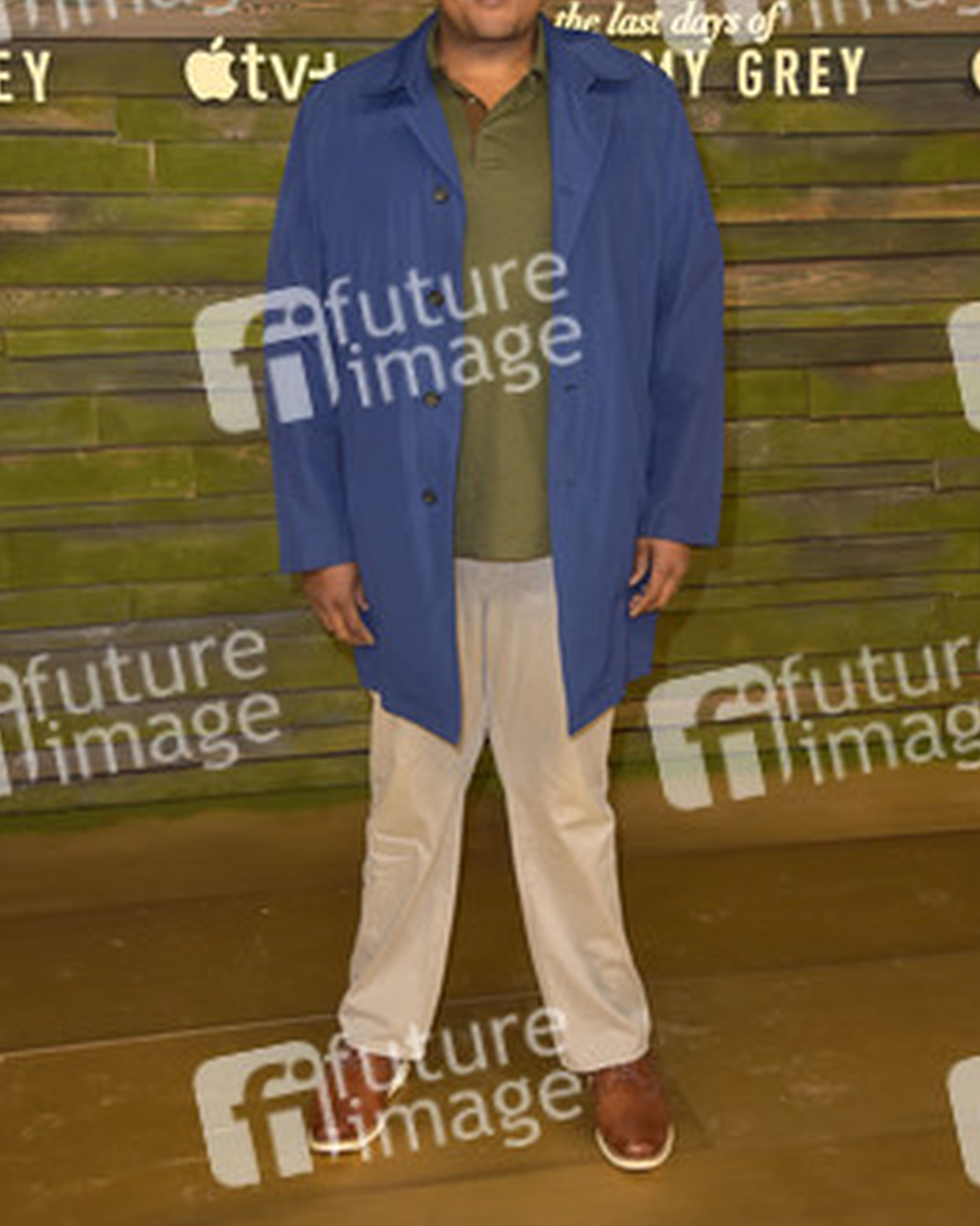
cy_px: 532
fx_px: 1885
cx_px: 499
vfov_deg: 35.9
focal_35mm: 52
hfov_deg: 29.1
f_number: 7.1
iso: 320
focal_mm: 45
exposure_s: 1/250
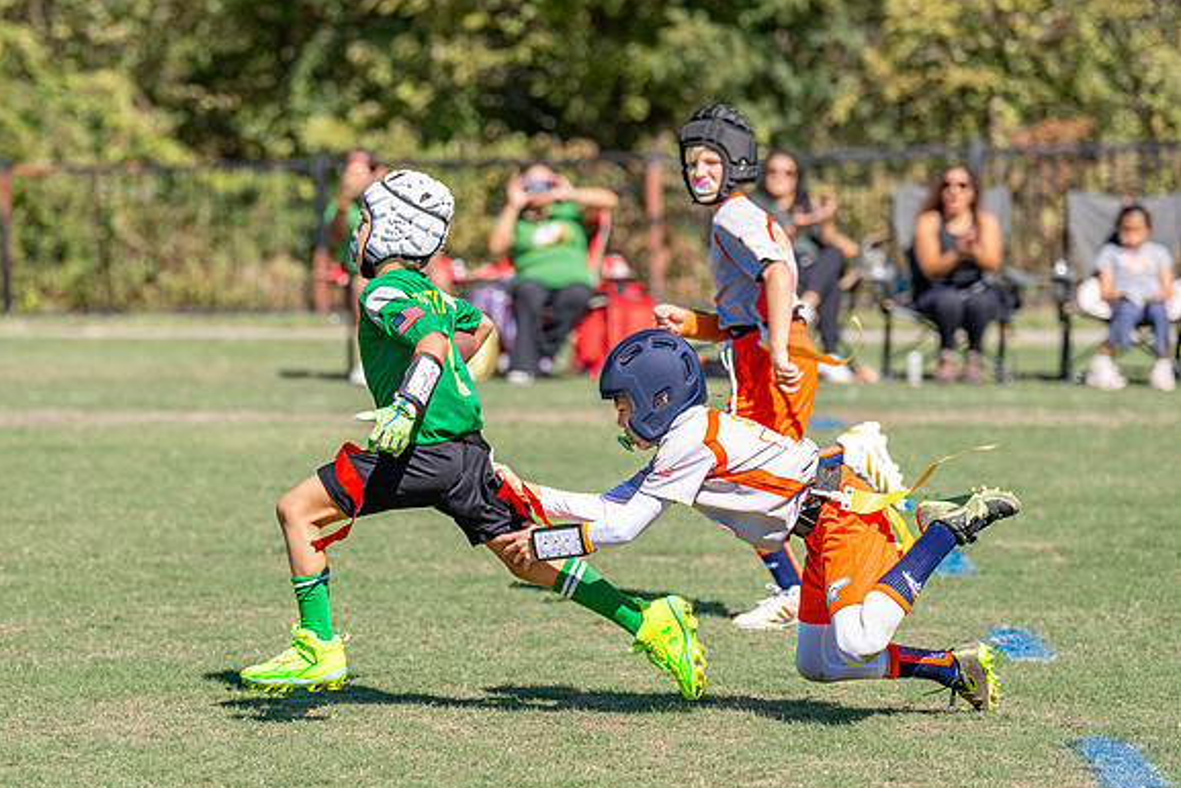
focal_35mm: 185
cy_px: 431
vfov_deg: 7.4
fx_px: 6070
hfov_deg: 11.1
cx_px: 422
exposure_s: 1/2500
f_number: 2.8
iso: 200
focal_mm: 127
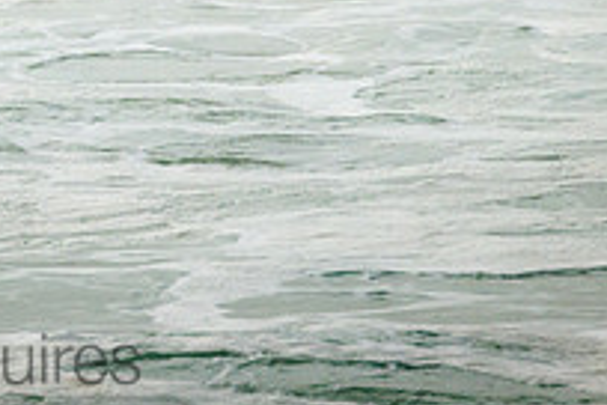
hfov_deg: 0.9
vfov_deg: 0.6
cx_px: -89
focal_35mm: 2269
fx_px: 38255
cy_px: -135
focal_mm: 800
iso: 1400
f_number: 11
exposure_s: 1/2500
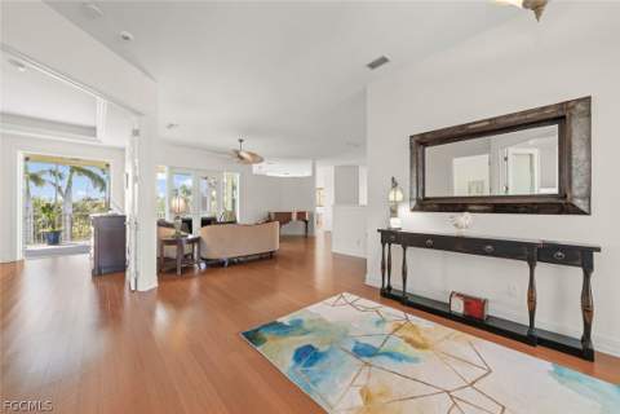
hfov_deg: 104.3
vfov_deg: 81.2
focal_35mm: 14
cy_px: 207
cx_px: 310
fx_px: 241
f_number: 11
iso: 400
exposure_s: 1/3
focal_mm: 14
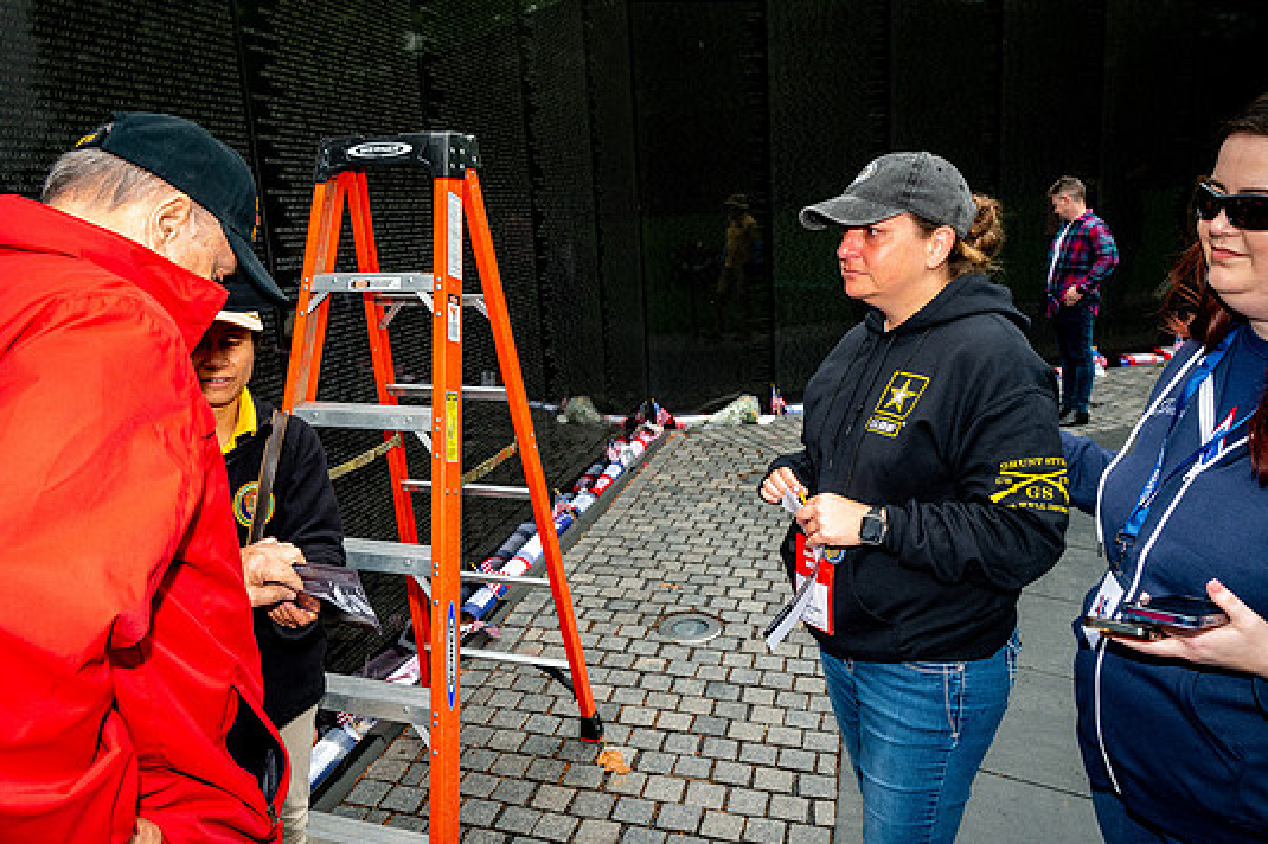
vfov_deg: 49.5
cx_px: 609
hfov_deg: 69.4
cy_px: 420
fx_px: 915
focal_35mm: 26
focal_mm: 24
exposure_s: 1/640
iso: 900
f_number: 8
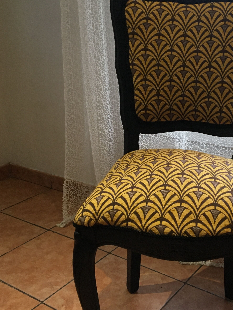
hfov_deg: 31.9
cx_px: 156
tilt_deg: -16.3
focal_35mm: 45
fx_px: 404
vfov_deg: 42.1
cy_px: 150
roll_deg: +0.1
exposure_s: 1/33
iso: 200
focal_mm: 4.15
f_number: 2.2
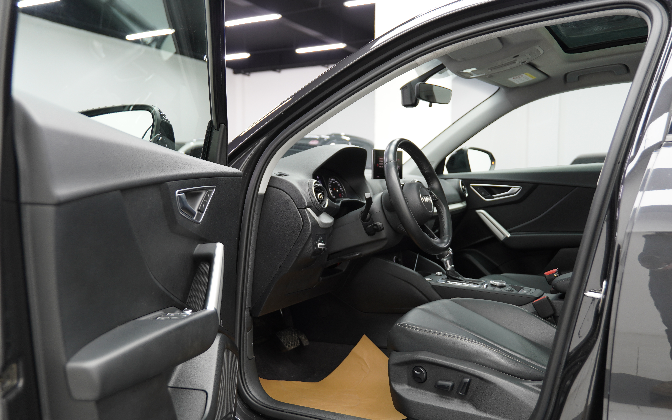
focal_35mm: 33
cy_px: 219
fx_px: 595
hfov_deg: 58.9
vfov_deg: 38.8
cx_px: 334
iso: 160
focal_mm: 21
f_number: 2.8
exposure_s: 1/30
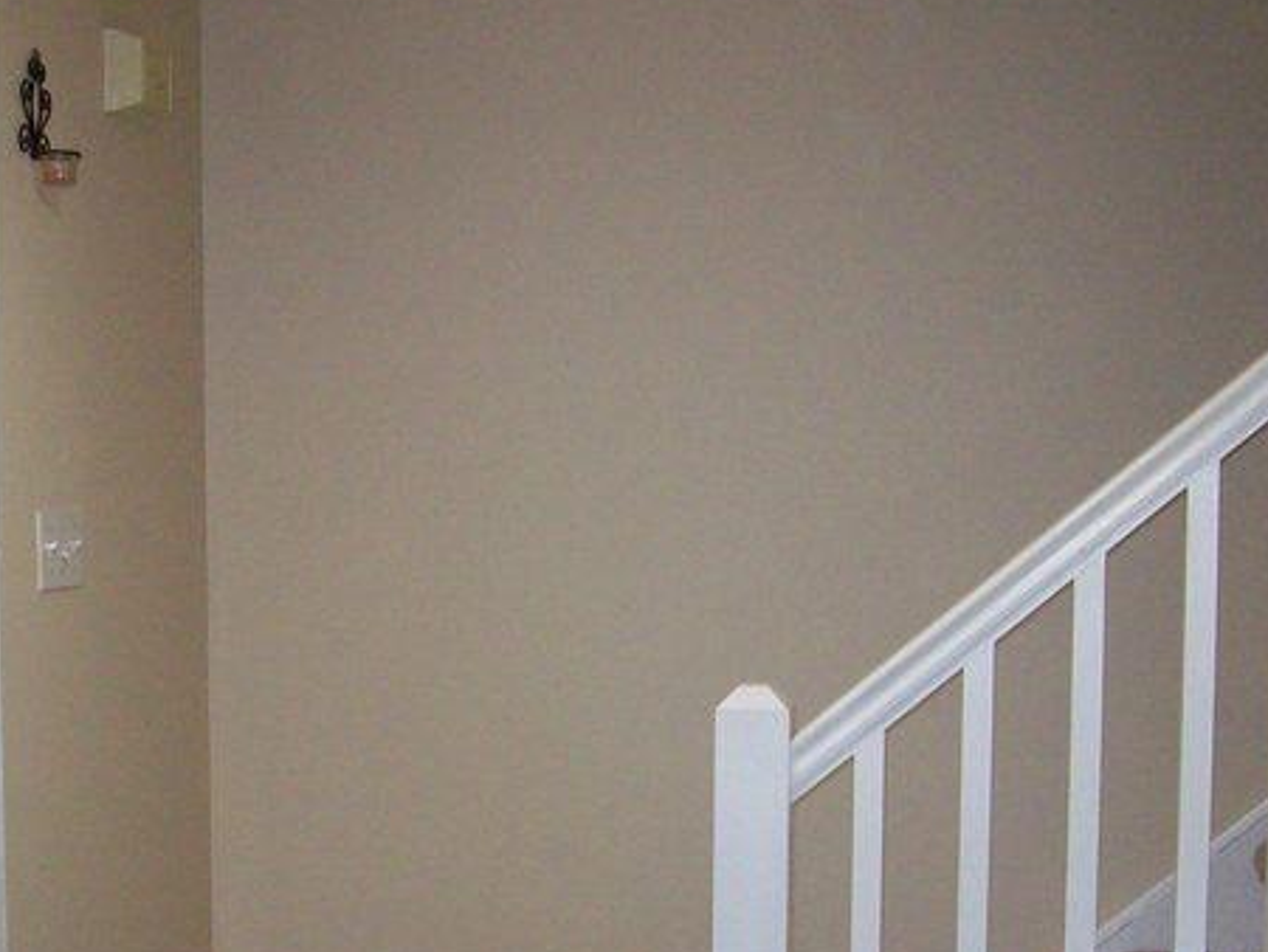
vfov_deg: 22.7
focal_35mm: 64
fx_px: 2346
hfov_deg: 30.0
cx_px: 389
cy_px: 710
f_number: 2.7
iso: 200
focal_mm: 6
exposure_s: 1/64
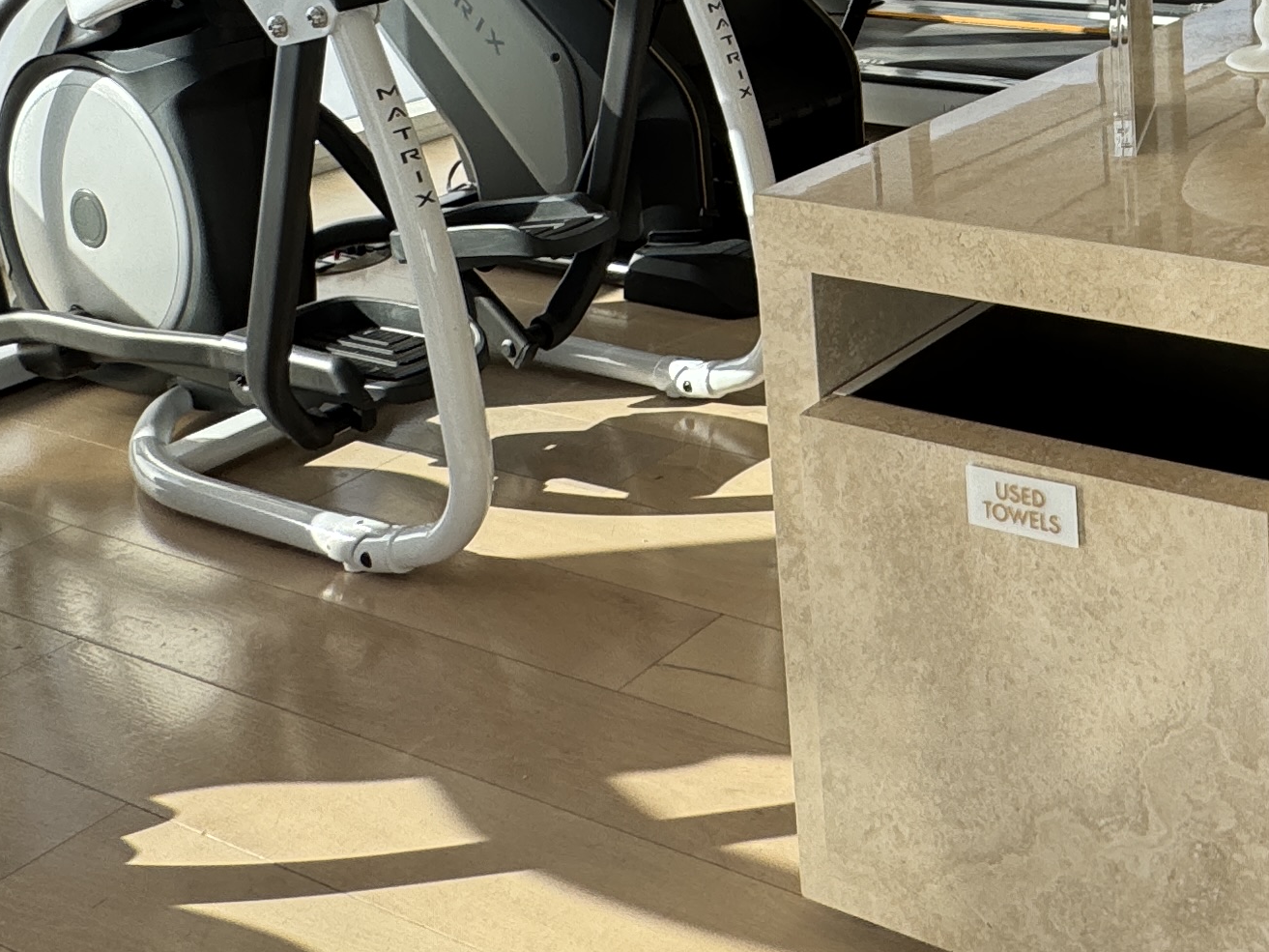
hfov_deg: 36.8
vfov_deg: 29.1
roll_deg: +1.0
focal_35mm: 43
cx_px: 1401
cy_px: -184
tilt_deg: -6.2
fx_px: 1576
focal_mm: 2.22
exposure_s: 1/462
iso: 40
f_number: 2.2
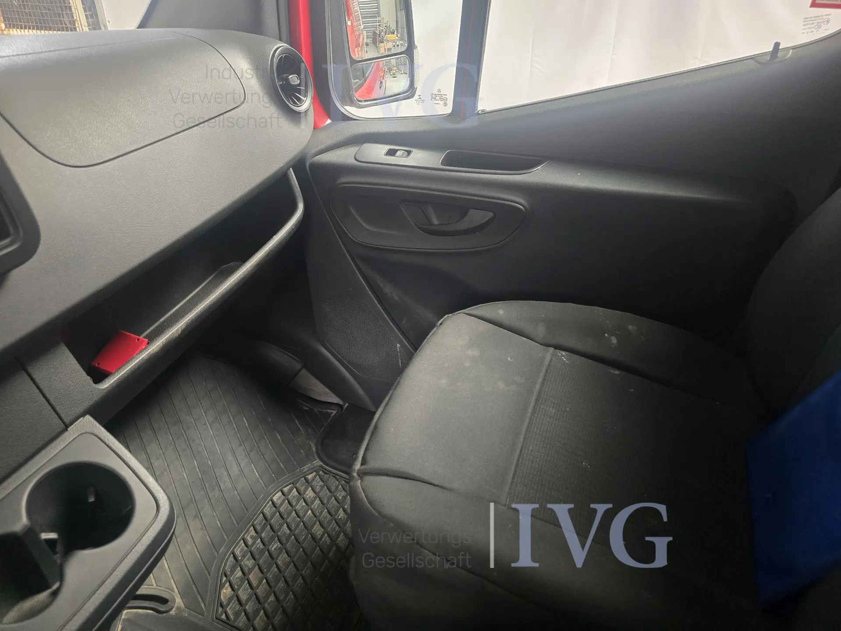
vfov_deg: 58.9
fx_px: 559
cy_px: 316
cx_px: 420
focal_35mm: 23
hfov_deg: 73.9
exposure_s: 1/100
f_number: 1.7
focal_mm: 6.3
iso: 1600
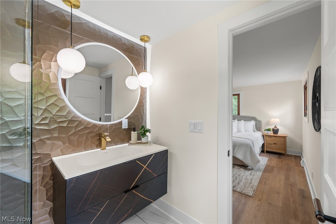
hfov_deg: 104.3
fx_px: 131
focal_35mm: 14
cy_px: 112
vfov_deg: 81.2
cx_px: 168
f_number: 9
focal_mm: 14
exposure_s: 1/6
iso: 250
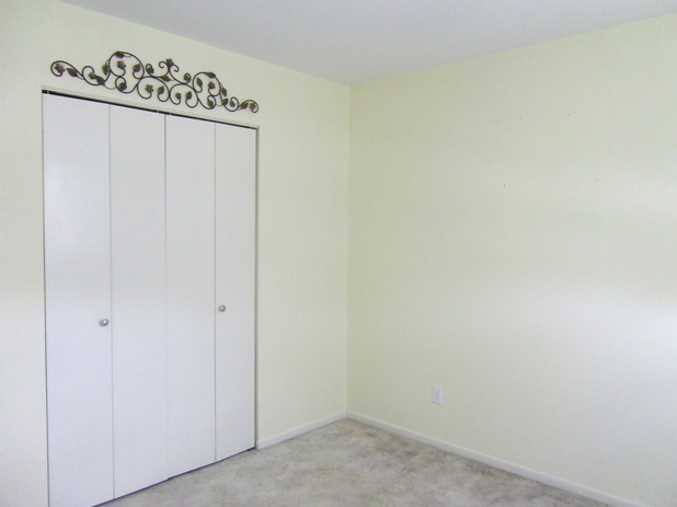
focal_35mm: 29
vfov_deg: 48.2
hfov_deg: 61.7
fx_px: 567
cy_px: 245
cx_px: 342
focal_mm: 4.9
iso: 400
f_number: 2.6
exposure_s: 1/30
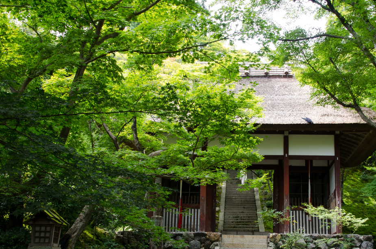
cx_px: 237
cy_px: 149
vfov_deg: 27.5
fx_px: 507
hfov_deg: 40.4
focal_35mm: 49
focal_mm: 25
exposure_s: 1/20
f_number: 11
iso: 200
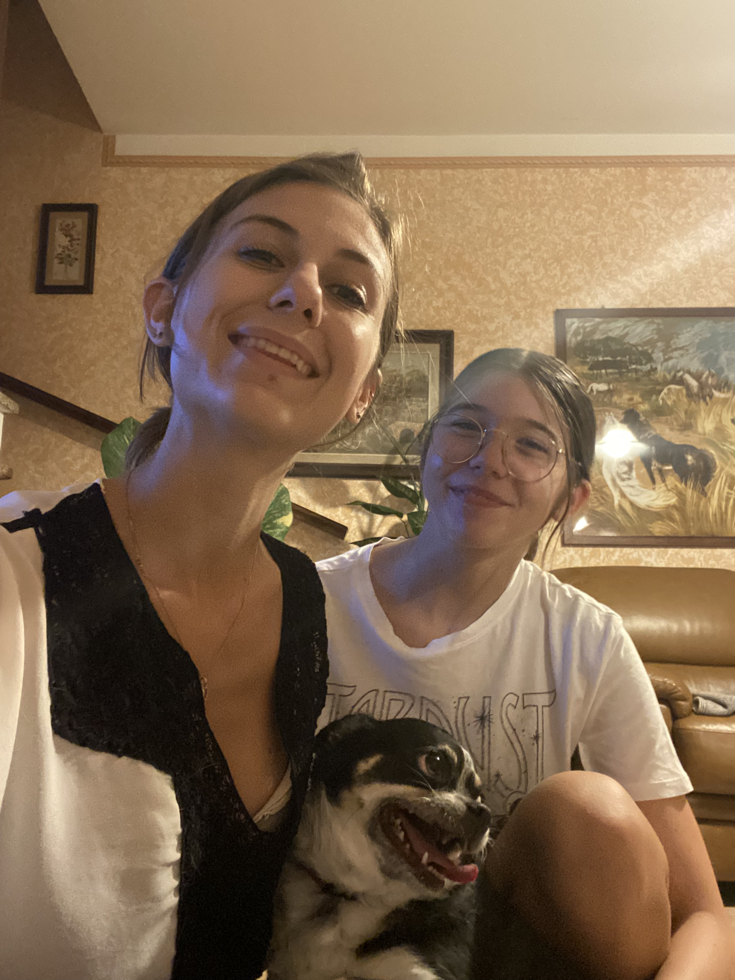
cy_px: 490
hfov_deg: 46.8
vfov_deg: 60.0
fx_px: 849
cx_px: 368
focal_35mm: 30
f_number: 2.2
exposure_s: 1/16
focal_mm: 2.71
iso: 800
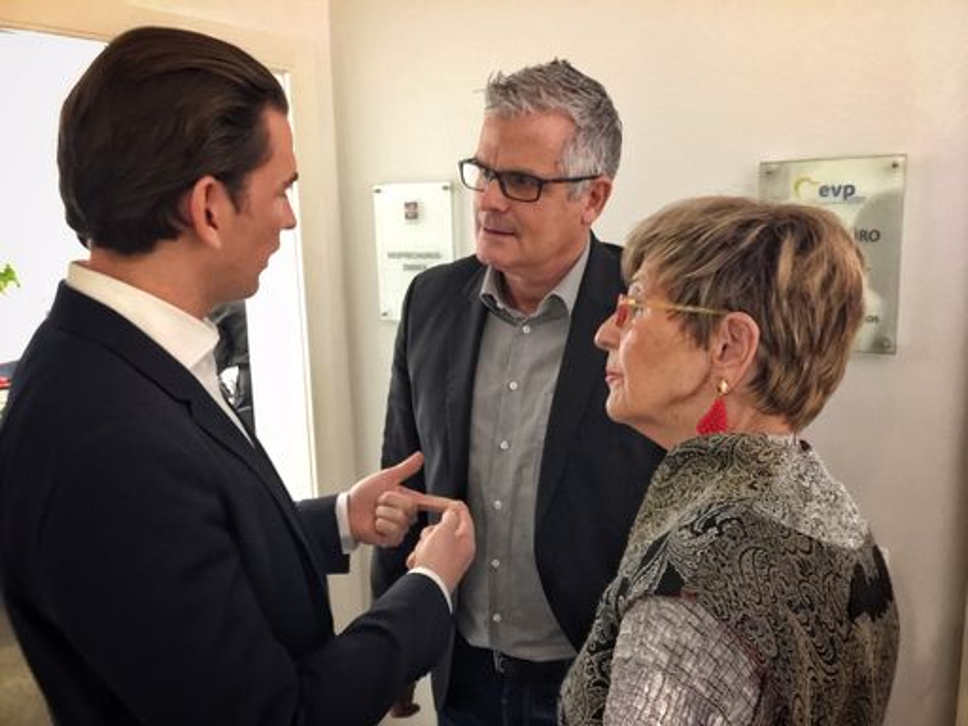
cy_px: 363
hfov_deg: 61.7
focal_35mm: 29
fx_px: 811
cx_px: 484
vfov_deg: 48.2
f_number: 2.2
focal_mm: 4.15
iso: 125
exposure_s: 1/4
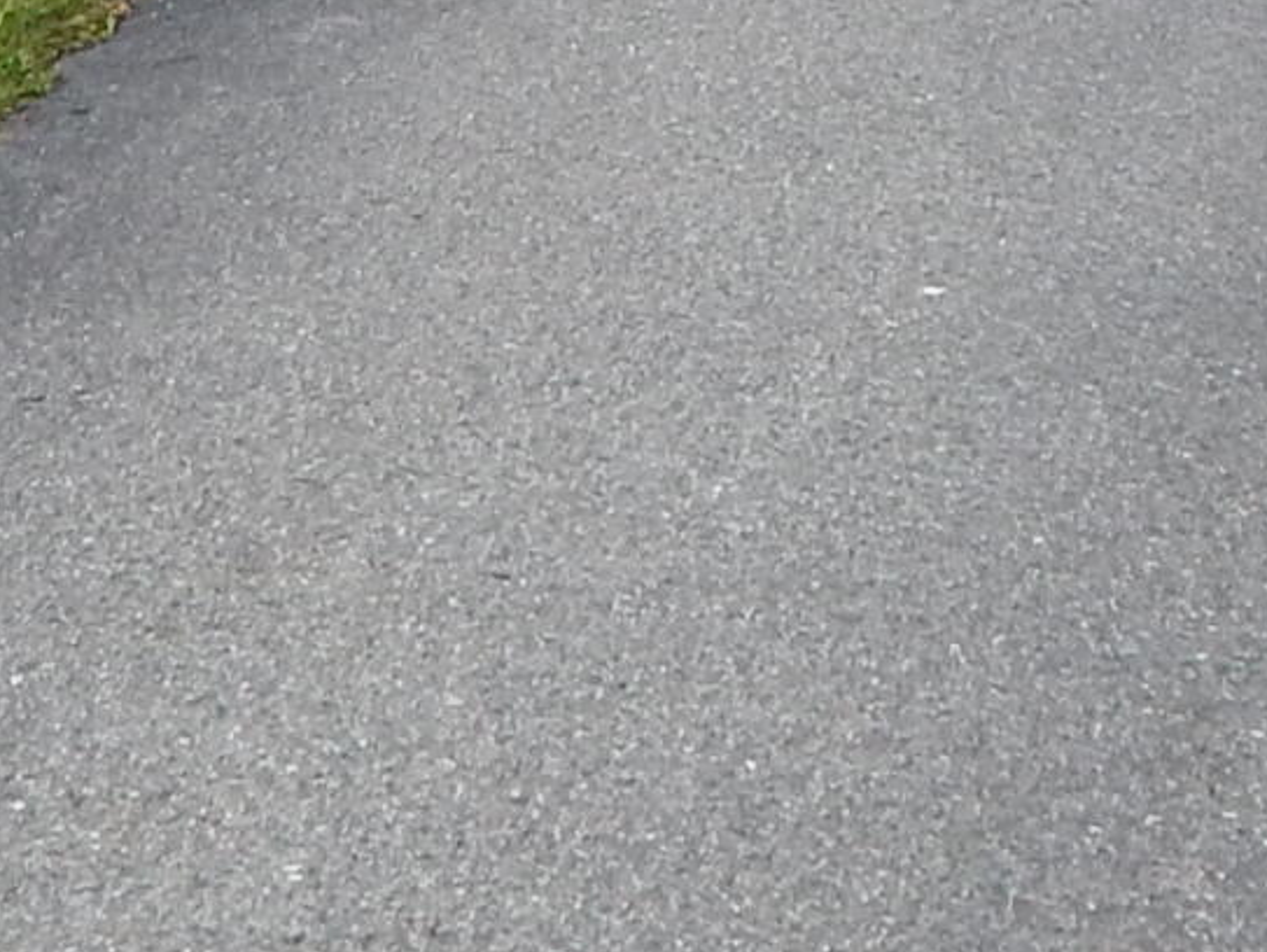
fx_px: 5054
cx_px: 1549
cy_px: -1267
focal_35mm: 138
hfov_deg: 13.8
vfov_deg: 9.6
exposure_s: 1/1500
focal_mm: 4.5
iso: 125
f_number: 3.1
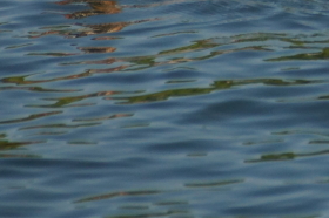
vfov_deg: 1.0
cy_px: -109
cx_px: 506
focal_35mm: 1341
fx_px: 12241
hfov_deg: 1.5
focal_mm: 250
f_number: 6.3
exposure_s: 1/400
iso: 400
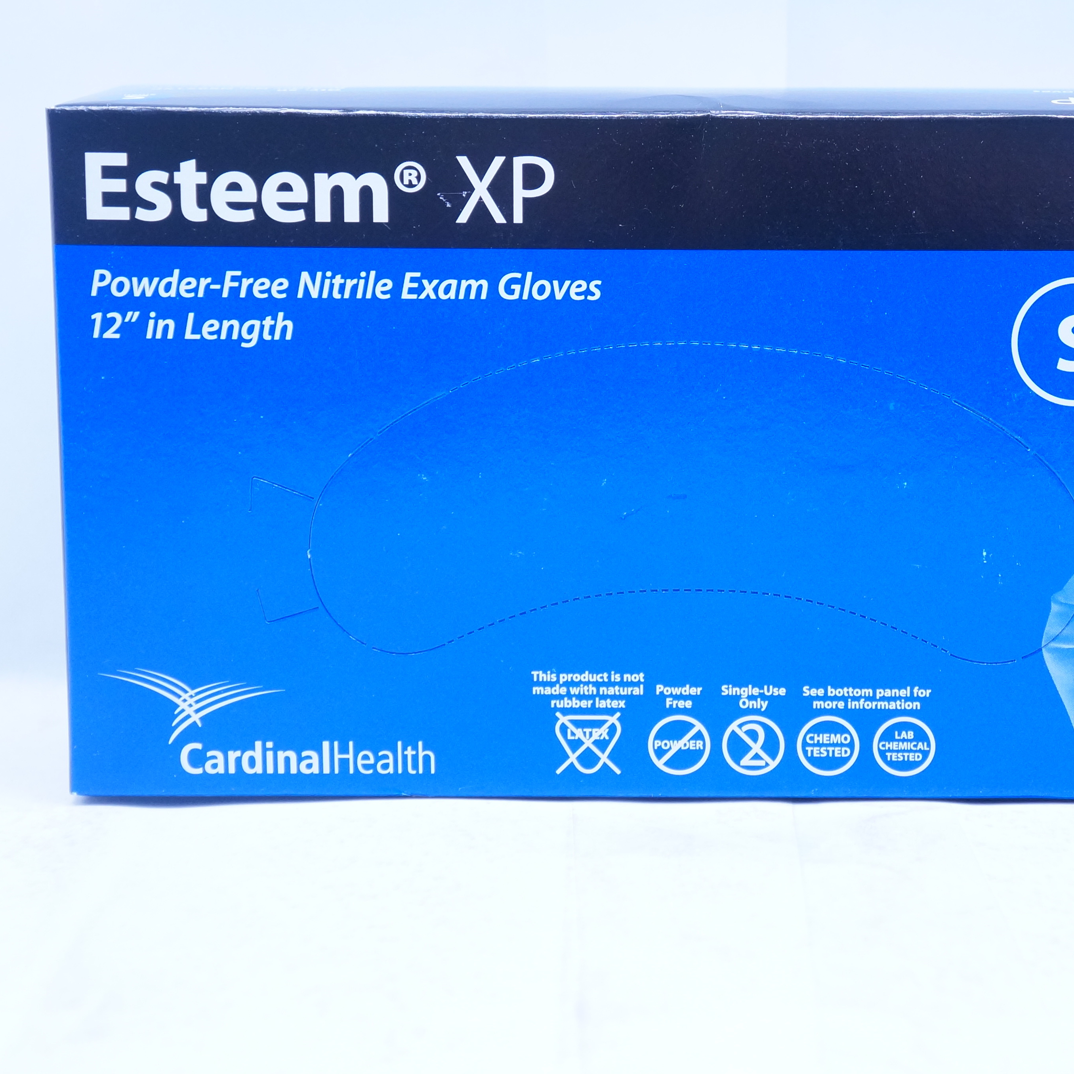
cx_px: 706
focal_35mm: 81
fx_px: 2835
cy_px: 446
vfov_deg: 21.4
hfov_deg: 21.4
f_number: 4.5
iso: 800
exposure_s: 1/125
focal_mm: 35
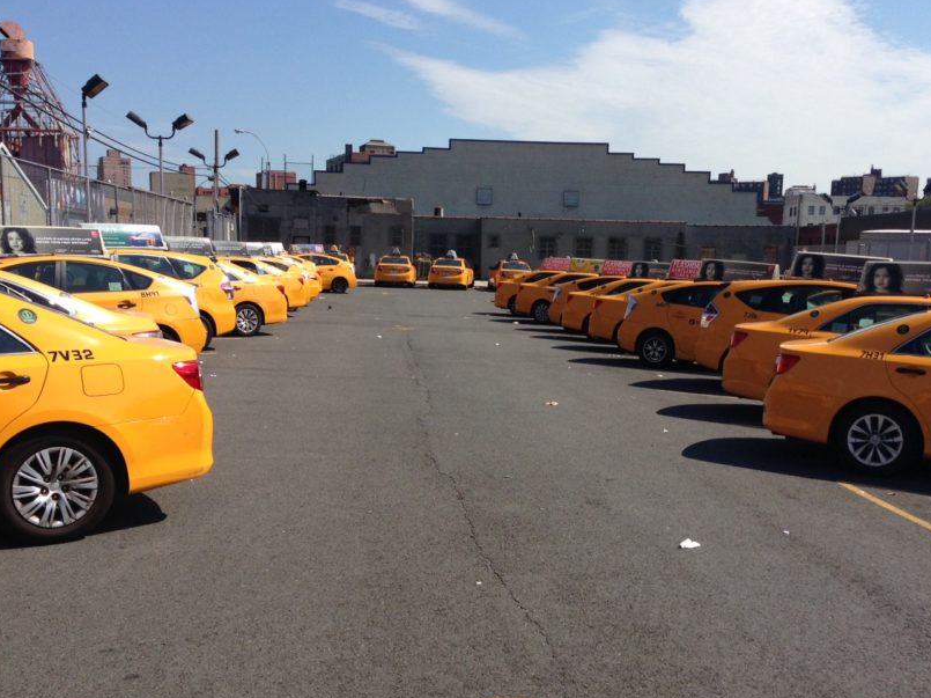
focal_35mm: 42
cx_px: 494
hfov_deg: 44.8
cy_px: 414
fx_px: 1129
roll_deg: -0.2
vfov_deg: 34.2
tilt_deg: -8.9
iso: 50
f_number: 2.4
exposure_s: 1/2088
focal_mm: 4.12
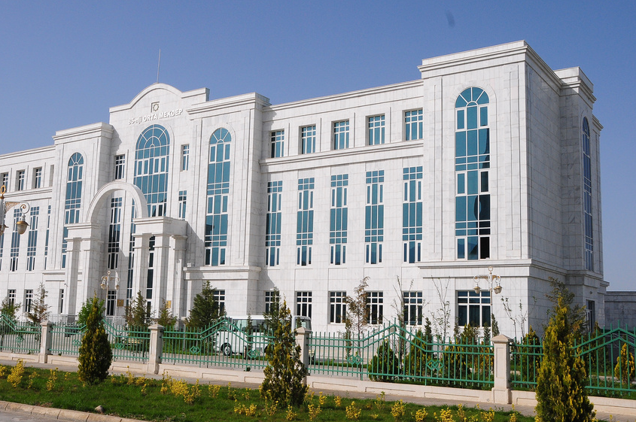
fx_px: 706
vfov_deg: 33.3
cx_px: 270
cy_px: 205
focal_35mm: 40
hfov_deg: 48.4
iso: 400
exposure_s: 1/800
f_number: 14
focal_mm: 22
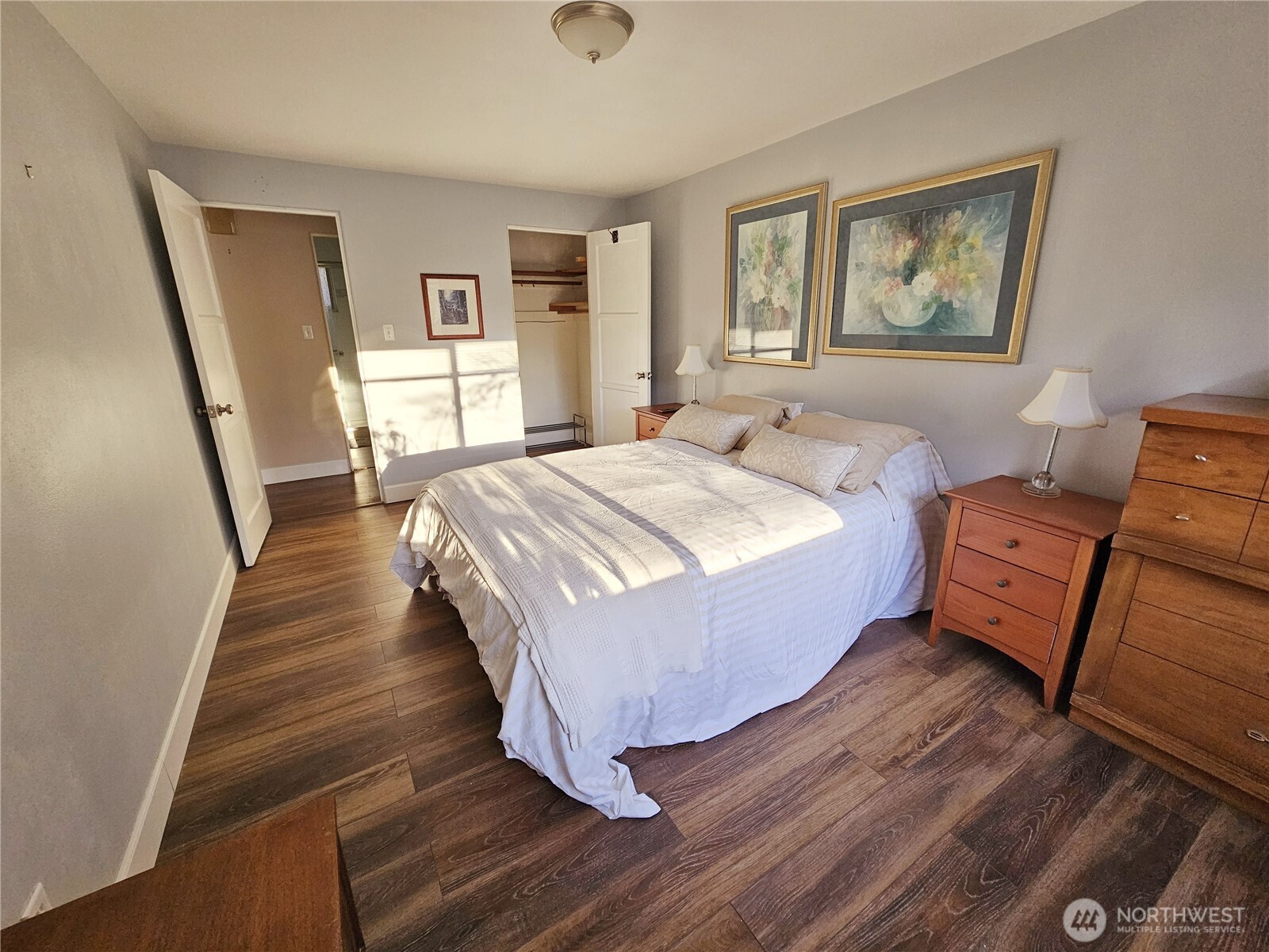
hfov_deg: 106.2
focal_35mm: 13
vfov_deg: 89.9
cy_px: 476
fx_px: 477
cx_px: 634
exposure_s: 1/120
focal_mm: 2.2
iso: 80
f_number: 2.2
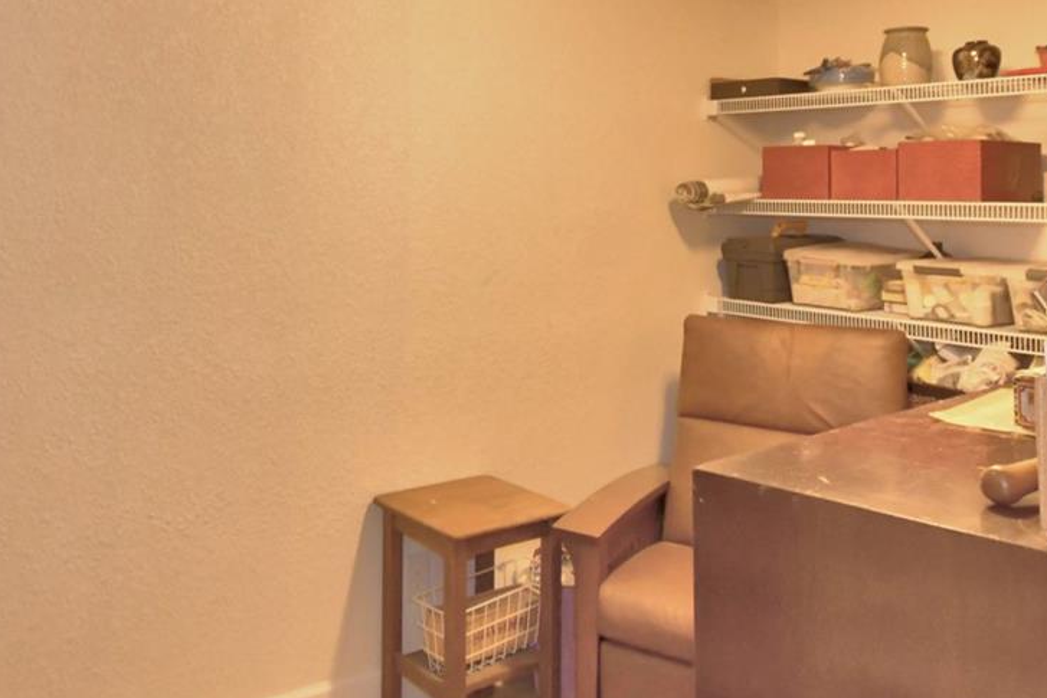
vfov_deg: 38.8
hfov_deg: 56.4
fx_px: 960
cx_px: 377
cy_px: 166
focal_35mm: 33
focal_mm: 10
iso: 900
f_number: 4.5
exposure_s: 1/30
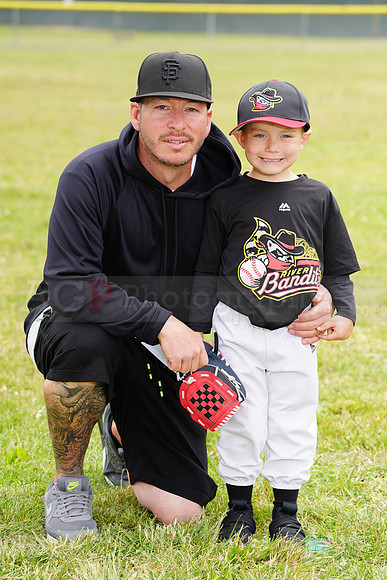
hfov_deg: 9.4
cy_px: 290
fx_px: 2353
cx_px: 194
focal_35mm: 146
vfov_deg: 14.1
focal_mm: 146
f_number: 6.3
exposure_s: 1/250
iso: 100
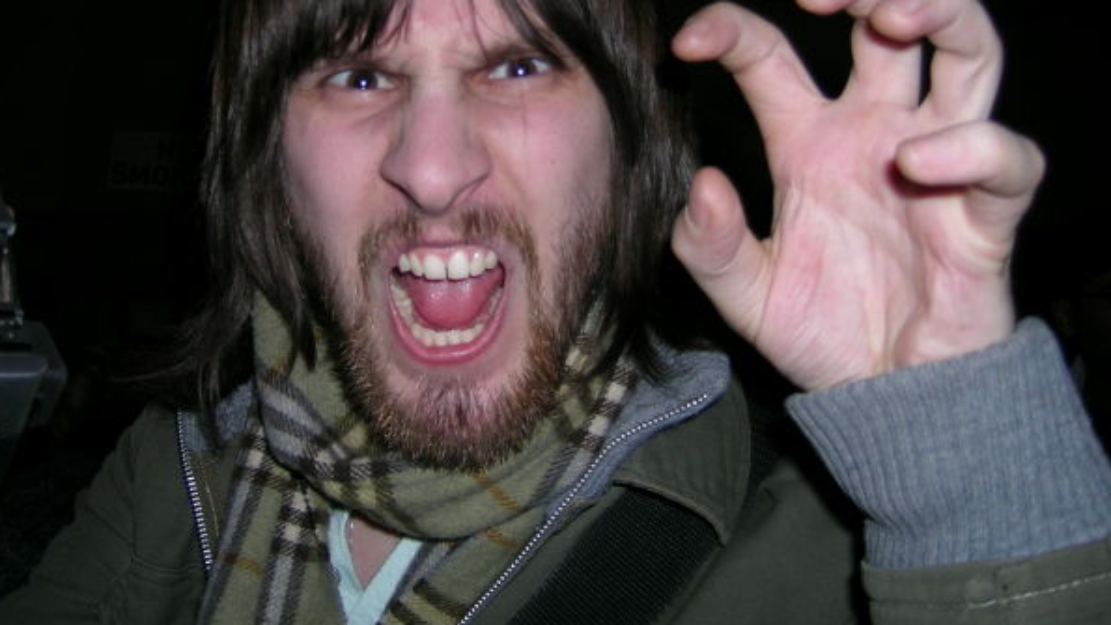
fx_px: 1208
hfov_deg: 49.3
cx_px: 487
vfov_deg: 28.3
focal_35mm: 41
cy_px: 112
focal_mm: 5.8
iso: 50
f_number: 2.8
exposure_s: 1/60.1
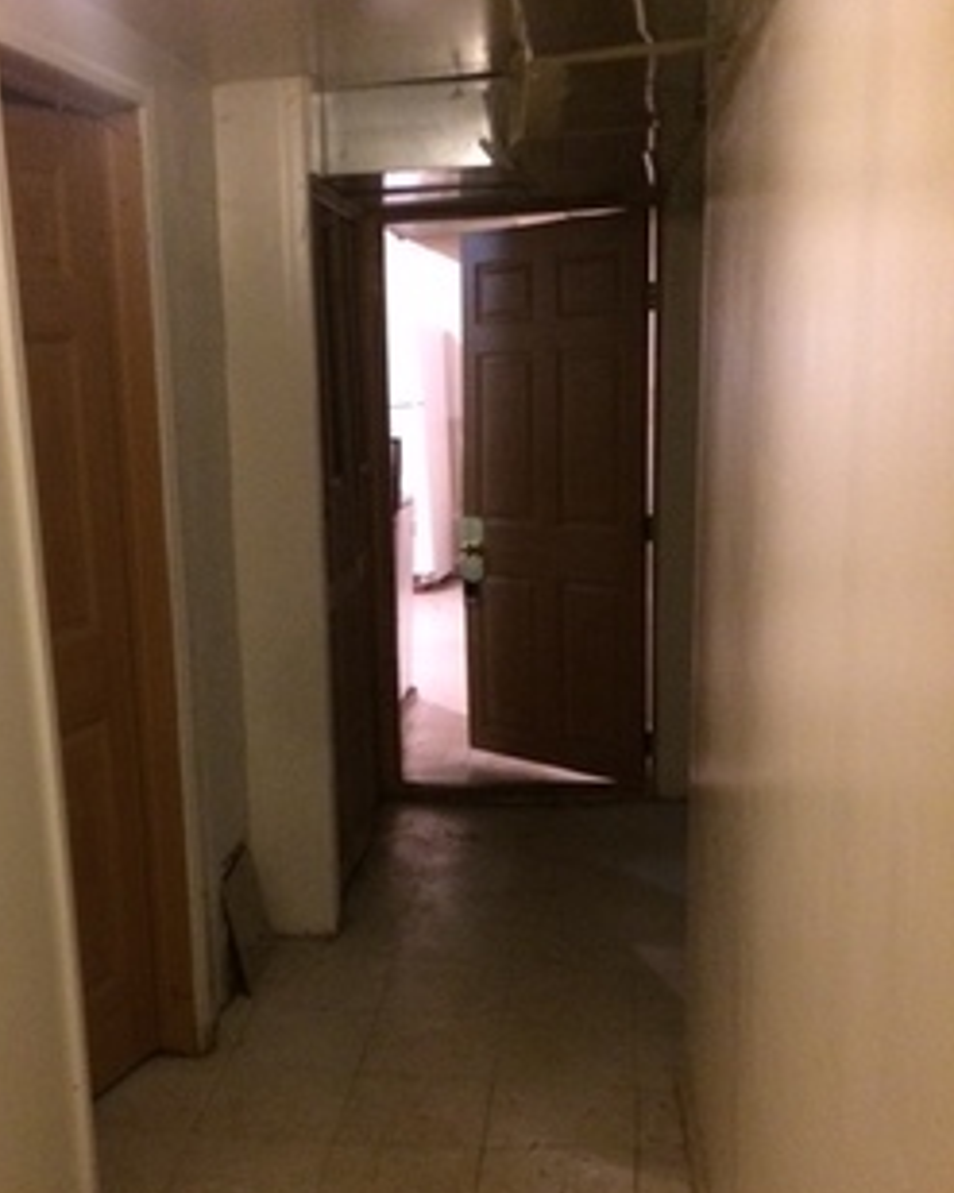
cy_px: 753
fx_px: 1554
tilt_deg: -15.8
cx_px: 263
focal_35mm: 44
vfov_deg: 41.7
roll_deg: +2.9
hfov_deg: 33.6
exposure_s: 1/15
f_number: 2.2
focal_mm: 4.15
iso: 400
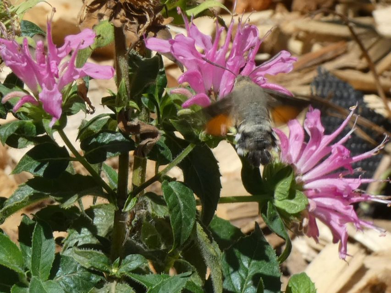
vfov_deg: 3.9
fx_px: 4338
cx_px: 196
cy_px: 146
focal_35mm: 384
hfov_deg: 5.2
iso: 80
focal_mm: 68.8
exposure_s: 1/160
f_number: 5.6
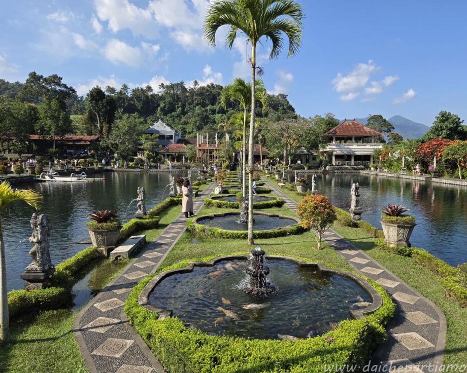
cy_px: 182
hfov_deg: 68.1
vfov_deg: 56.8
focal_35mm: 25
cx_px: 241
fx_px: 346
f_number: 1.8
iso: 25
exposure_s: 1/1465
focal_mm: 5.4
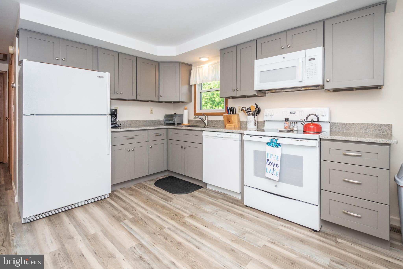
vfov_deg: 77.3
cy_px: 134
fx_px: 168
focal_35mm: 15
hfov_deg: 100.4
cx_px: 202
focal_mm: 10
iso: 500
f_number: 5
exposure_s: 1/100
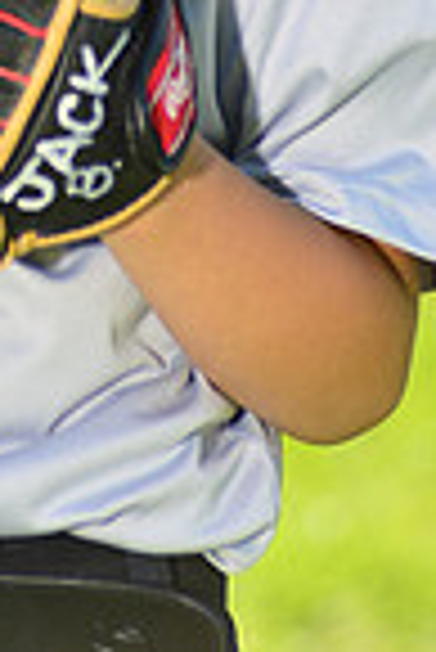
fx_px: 13410
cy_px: -355
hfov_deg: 1.9
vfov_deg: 2.8
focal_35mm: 740
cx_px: -88
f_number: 5
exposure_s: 1/250
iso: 100
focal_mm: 185
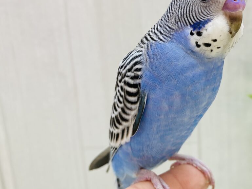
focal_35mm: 39
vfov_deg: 36.6
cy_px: 72
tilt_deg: -14.3
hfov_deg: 47.0
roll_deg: +2.0
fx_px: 284
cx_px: 170
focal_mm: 4.25
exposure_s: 1/100
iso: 125
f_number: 1.8
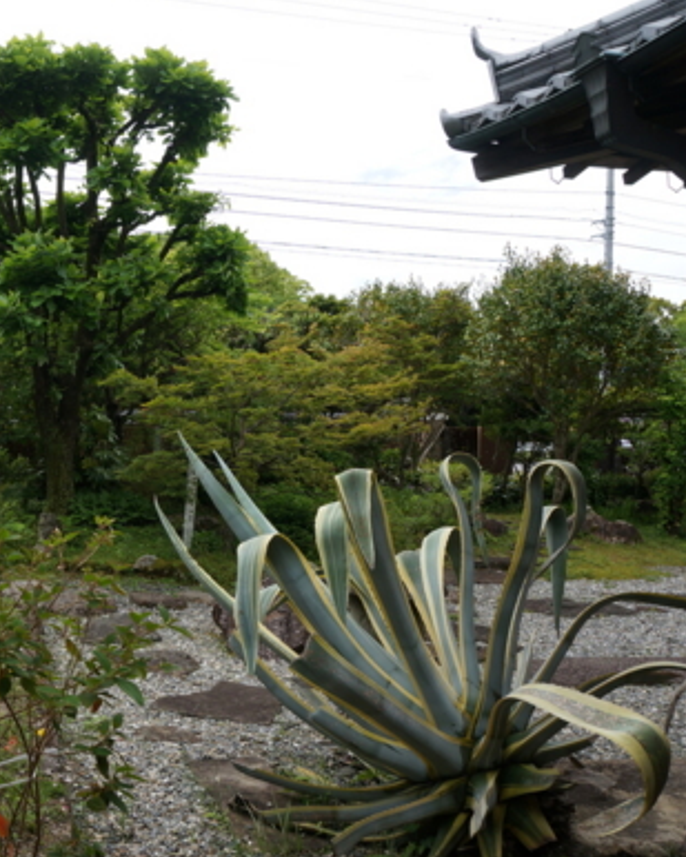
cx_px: 67
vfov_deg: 51.5
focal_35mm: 35
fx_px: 888
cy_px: 434
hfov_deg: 39.2
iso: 100
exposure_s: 1/125
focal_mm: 16
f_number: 8
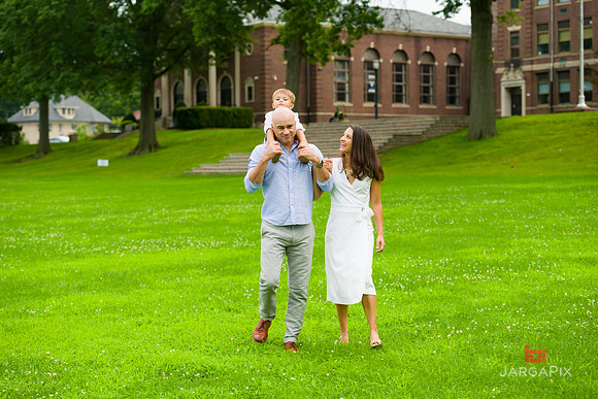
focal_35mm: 70
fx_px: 1163
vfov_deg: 19.5
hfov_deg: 28.8
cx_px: 299
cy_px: 200
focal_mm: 70
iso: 200
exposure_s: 1/640
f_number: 4
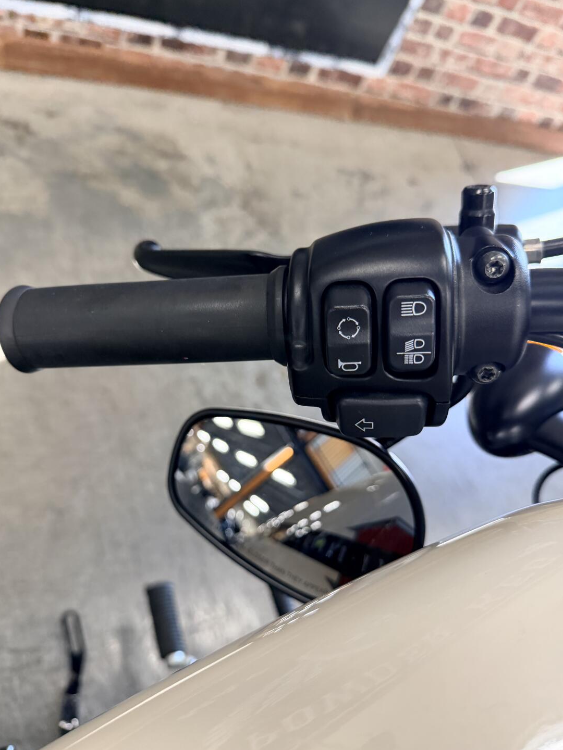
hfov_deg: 54.9
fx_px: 542
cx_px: 273
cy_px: 381
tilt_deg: -54.3
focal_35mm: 25
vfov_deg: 69.4
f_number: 1.78
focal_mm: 6.76
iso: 320
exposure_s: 1/120
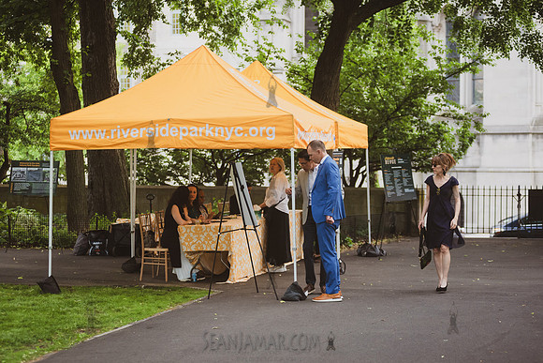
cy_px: 182
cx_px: 272
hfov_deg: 25.4
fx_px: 1207
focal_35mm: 80
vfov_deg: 17.1
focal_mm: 80
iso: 1000
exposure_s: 1/500
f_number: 3.2
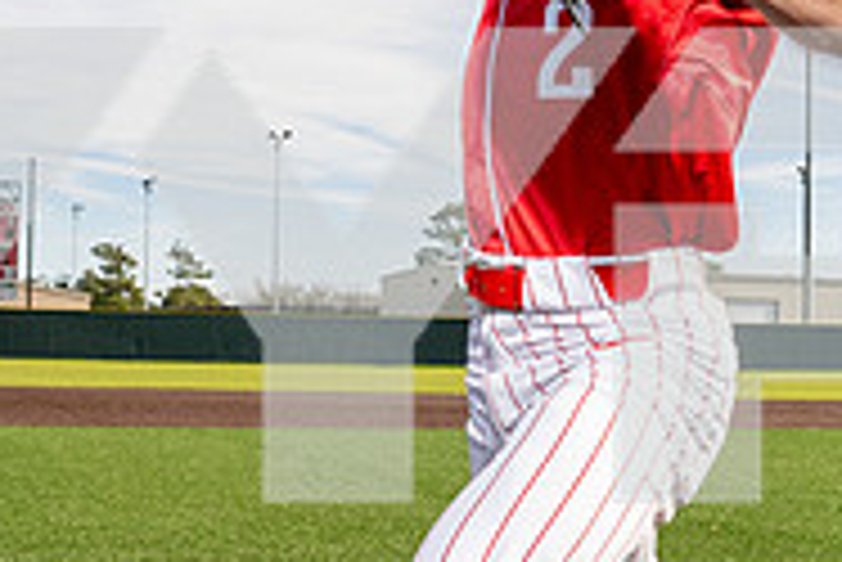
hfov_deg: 28.7
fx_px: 1638
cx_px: 527
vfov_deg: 19.5
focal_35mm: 70
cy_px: 268
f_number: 8
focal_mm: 20
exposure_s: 1/250
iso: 160
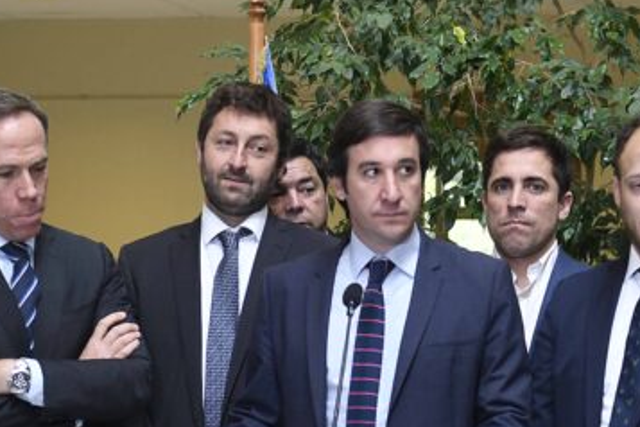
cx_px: 393
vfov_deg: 10.6
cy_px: 330
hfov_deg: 15.9
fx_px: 2293
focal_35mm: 129
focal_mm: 40
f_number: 2.8
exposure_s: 1/200
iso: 1000
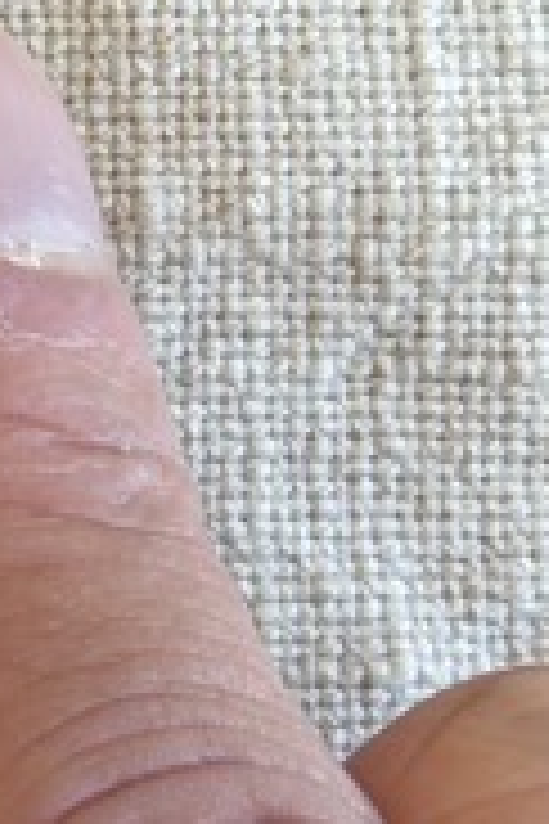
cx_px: -886
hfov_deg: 5.1
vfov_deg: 7.8
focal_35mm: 262
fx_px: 5993
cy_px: 144
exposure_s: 1/60
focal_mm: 6.76
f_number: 1.78
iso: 80
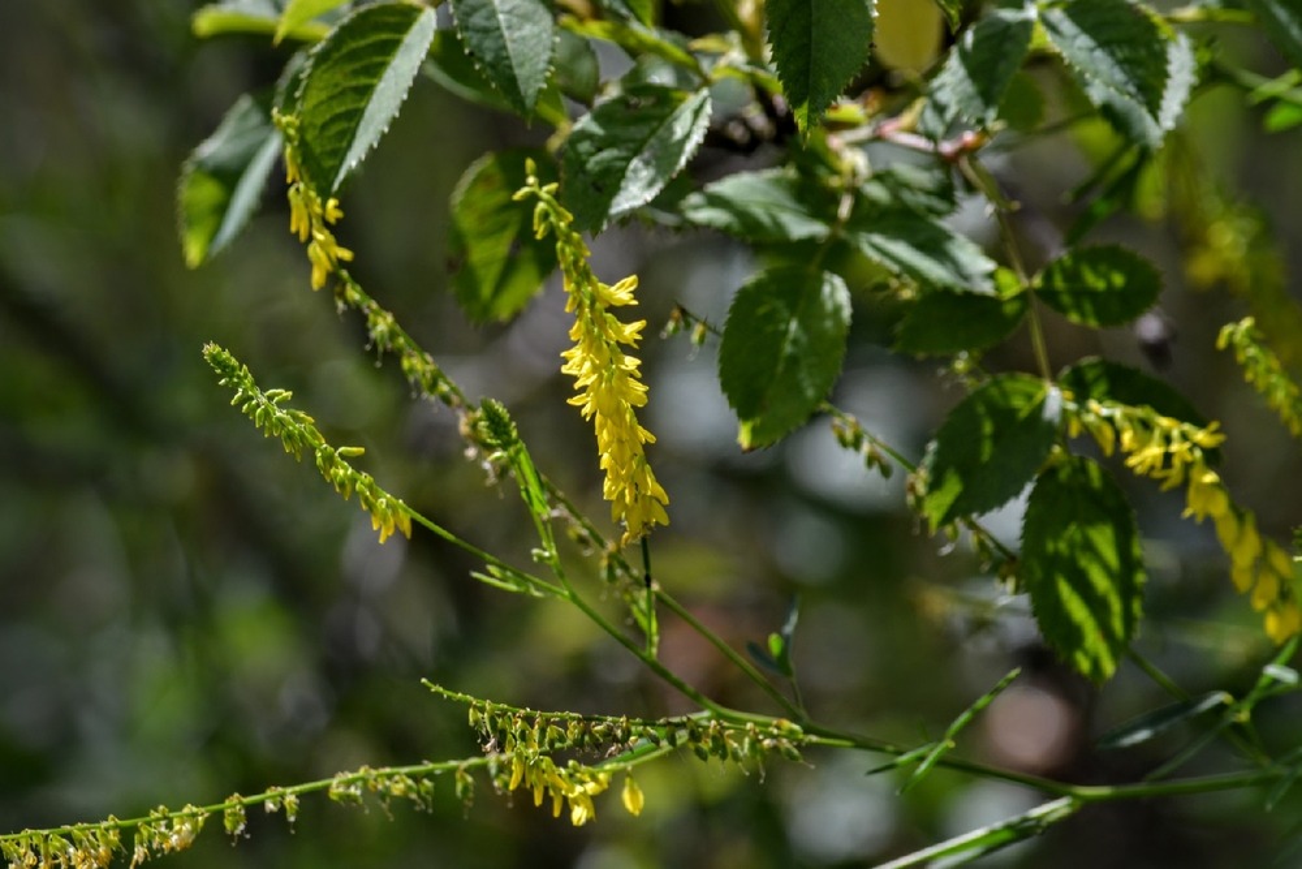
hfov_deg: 4.6
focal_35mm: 450
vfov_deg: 3.1
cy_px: 434
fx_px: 16276
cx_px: 651
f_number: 8
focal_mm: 300
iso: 100
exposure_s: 1/160
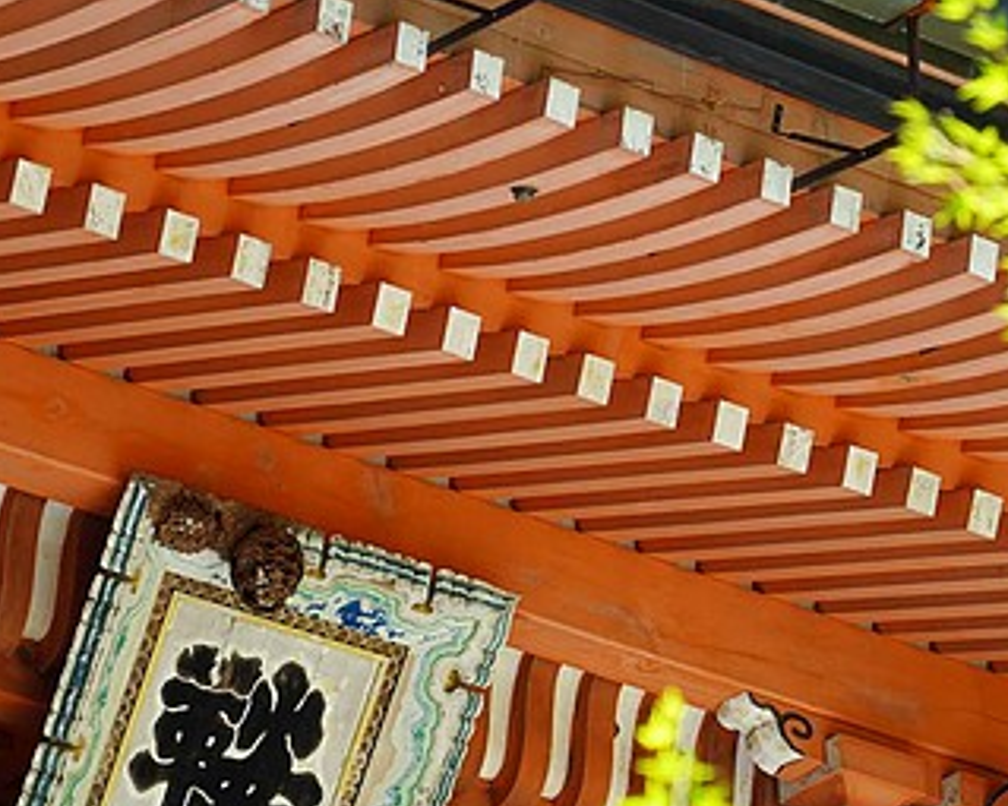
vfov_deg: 6.4
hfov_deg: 8.0
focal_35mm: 241
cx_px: 607
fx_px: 7188
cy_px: 800
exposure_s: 1/125
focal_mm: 105
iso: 100
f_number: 4
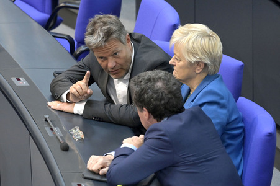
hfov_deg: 7.1
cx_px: 140
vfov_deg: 4.7
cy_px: 93
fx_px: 2254
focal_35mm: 290
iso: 8000
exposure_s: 1/320
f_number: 5.6
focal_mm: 290
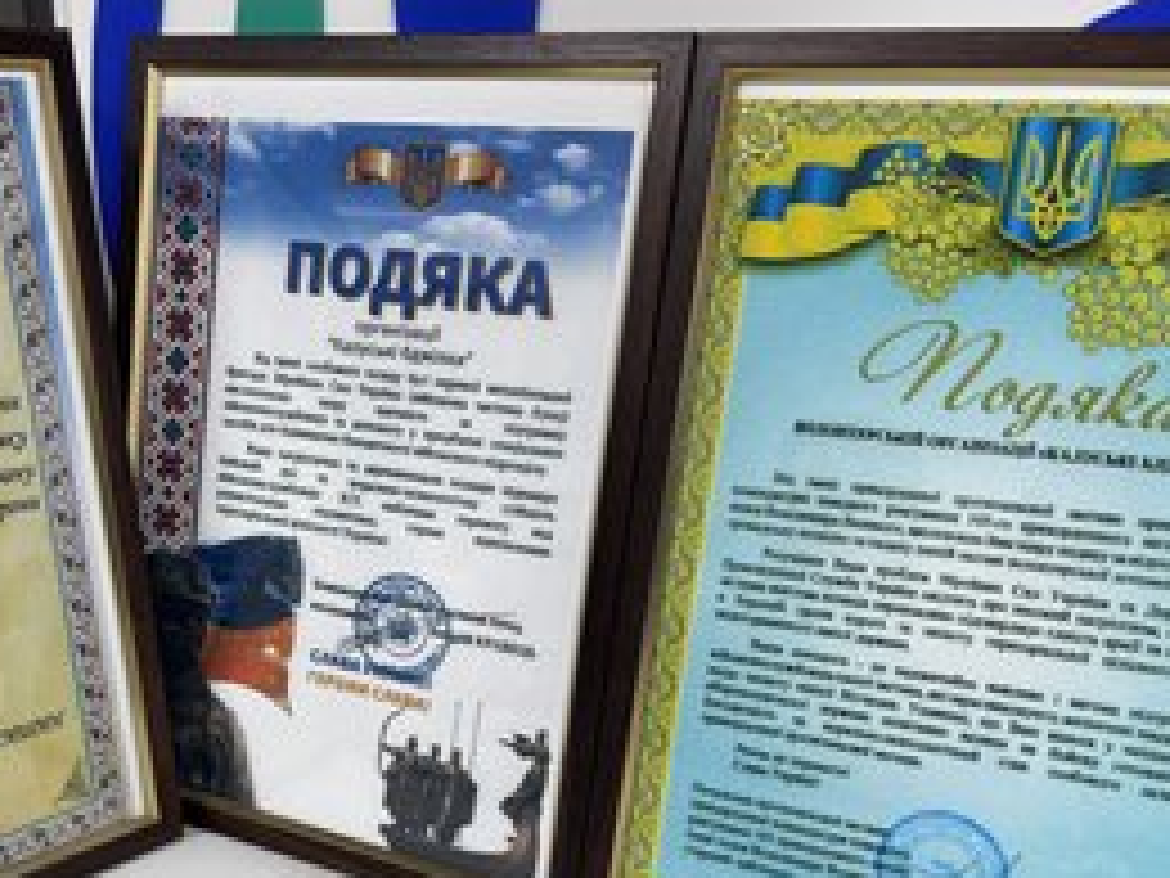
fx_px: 1352
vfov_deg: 35.6
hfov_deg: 46.0
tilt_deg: -19.8
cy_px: 590
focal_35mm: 40
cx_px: 382
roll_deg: -0.8
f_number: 1.6
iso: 100
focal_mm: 5.96
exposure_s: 1/100
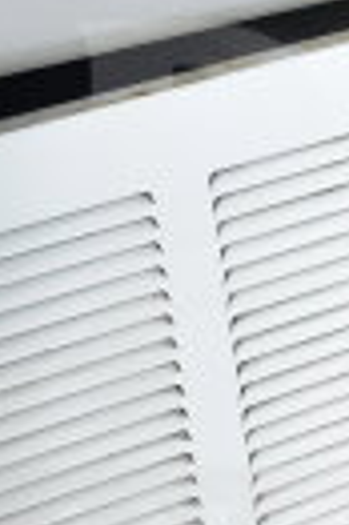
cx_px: 433
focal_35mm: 140
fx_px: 2041
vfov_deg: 14.7
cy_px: 339
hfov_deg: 9.6
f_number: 3.8
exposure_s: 1/60
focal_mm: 20
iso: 200
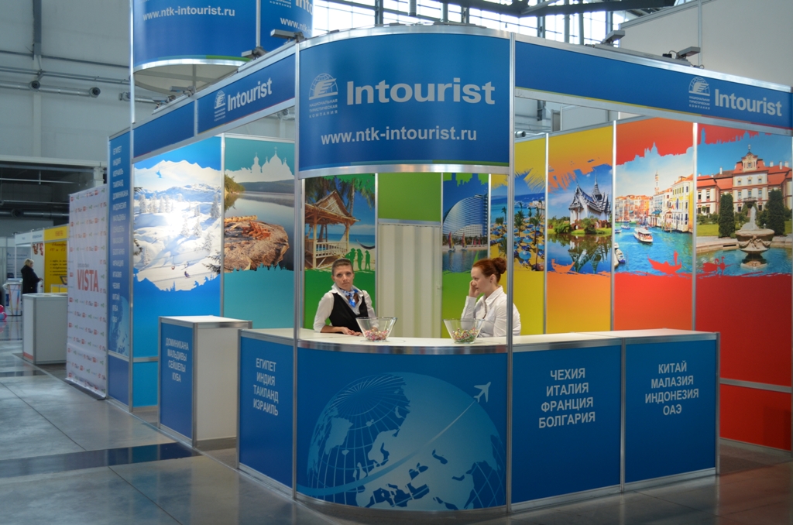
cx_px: 396
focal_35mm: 39
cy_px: 262
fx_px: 857
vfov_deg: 34.1
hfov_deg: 49.6
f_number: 4.5
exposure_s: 1/80
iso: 400
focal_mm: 26
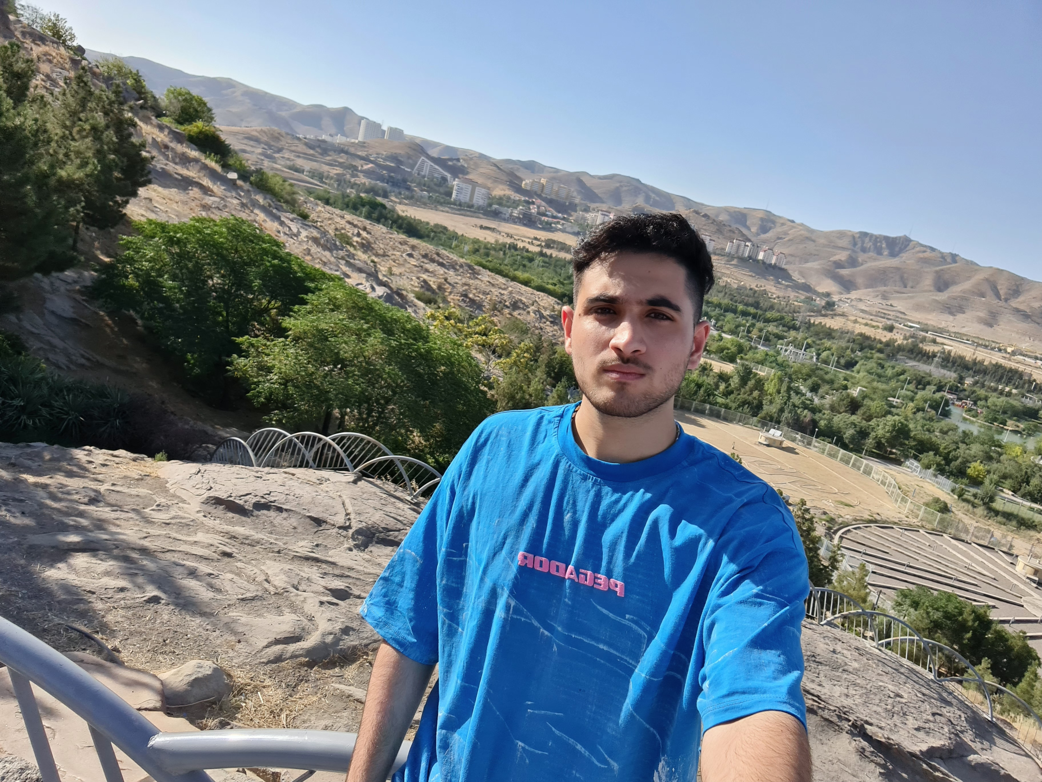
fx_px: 753
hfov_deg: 69.4
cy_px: 391
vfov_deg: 54.9
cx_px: 521
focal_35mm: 25
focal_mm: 3.3
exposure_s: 1/1032
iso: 50
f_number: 2.2
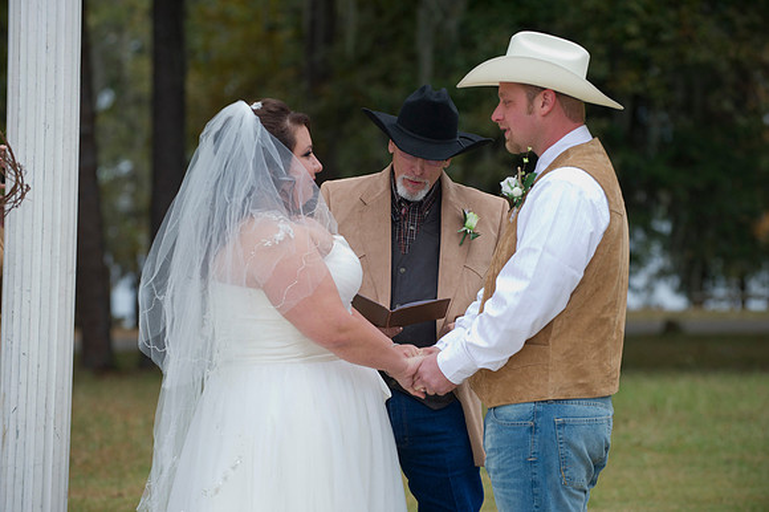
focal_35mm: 140
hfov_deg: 14.7
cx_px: 384
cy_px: 256
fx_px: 2989
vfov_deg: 9.8
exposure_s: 1/80
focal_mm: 140
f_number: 3.5
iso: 800
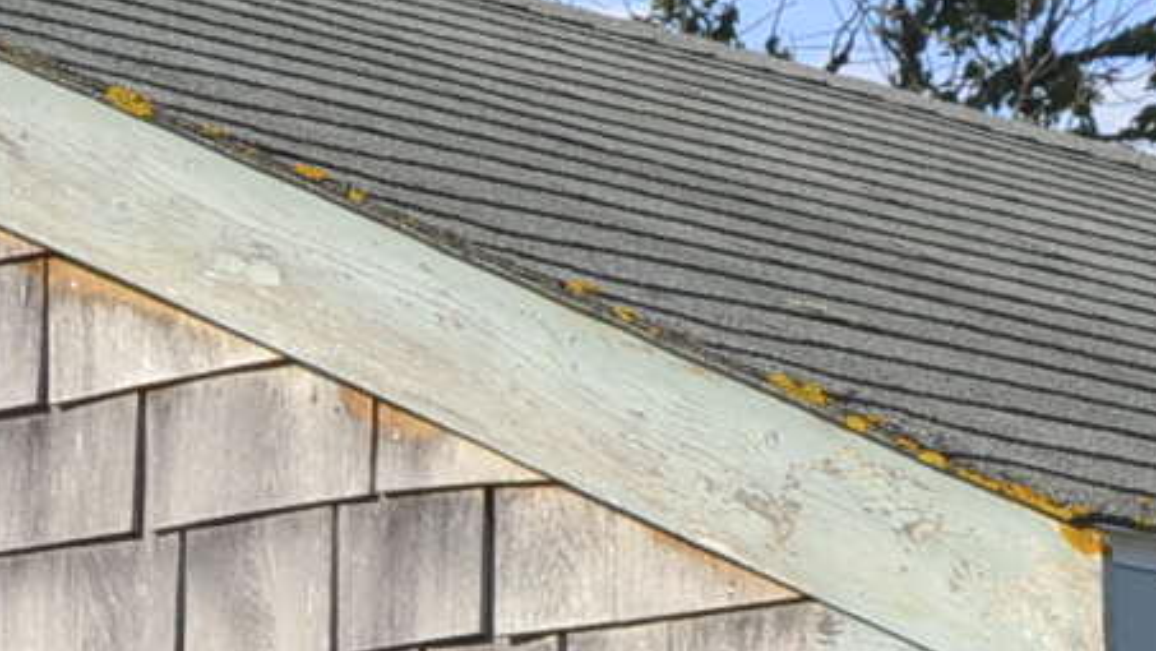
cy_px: 1246
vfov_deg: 5.7
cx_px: 623
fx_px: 6377
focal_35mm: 208
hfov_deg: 10.4
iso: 100
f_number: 8
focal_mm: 26
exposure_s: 1/200
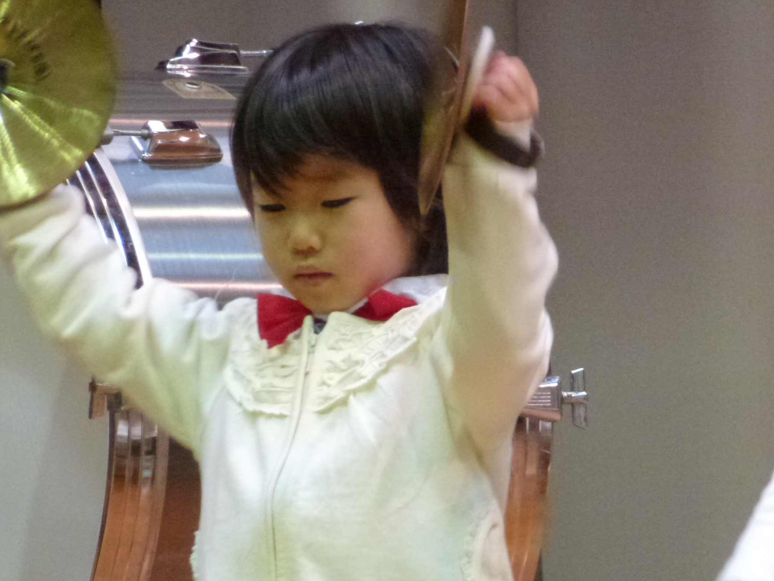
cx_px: 349
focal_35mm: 562
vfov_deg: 2.6
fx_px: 12567
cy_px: 373
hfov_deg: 3.5
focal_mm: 68.8
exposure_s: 1/15
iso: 800
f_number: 5.9
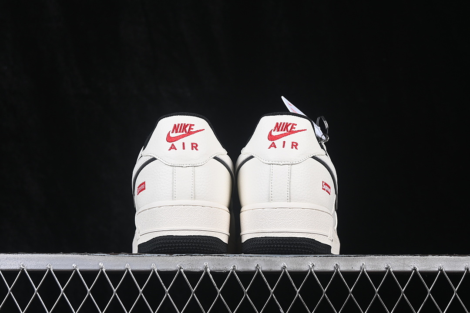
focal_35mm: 75
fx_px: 979
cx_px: 235
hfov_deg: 27.0
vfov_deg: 18.2
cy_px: 156
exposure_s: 1/80
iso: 160
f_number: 8
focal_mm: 50
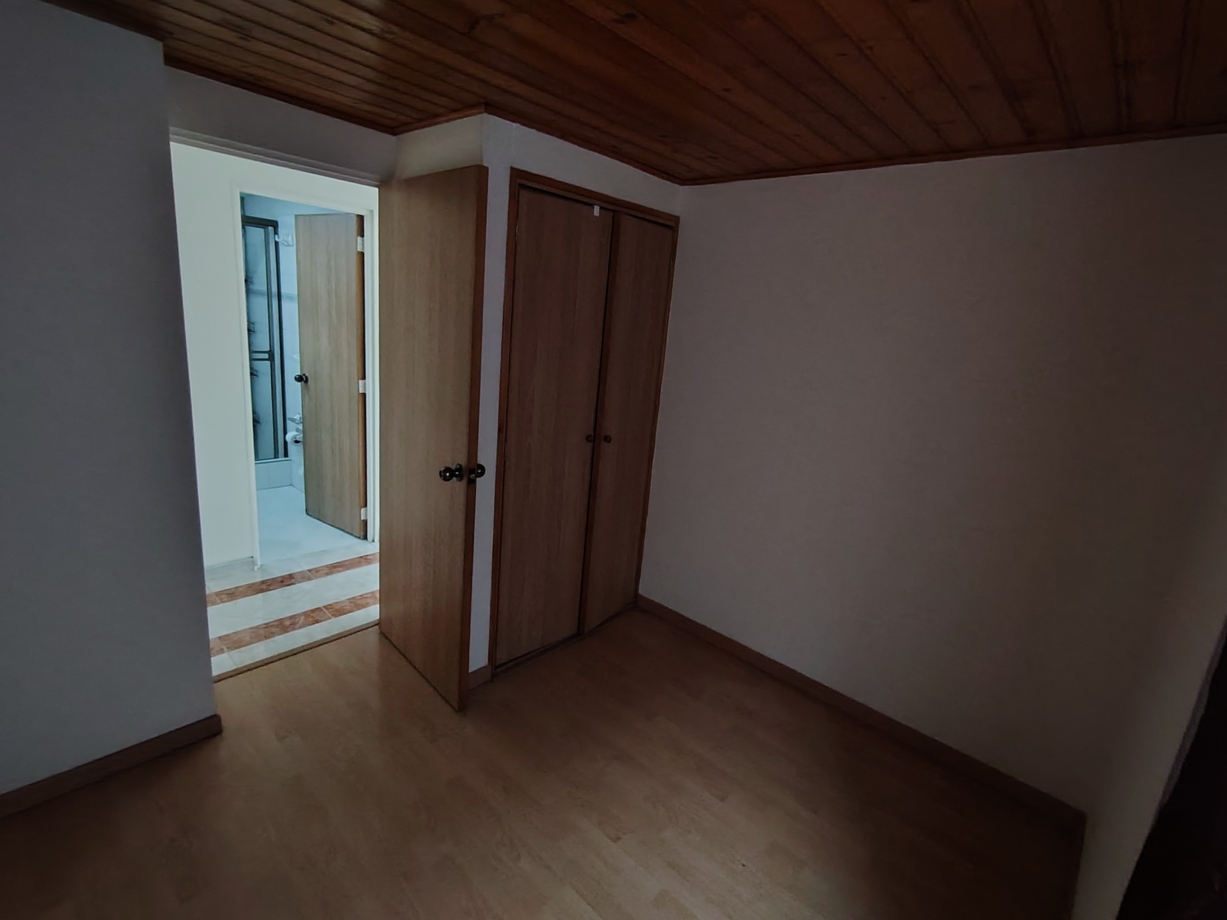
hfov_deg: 91.0
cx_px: 614
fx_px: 603
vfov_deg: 74.7
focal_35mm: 17
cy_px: 460
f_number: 2.2
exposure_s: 1/33.3
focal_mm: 1.43
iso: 892
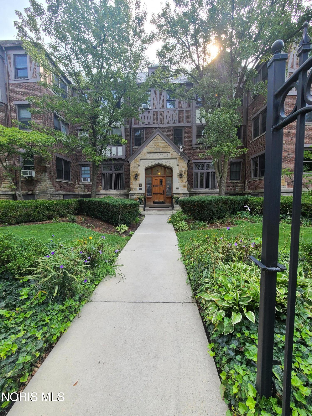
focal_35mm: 13
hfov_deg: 89.9
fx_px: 156
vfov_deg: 106.2
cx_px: 156
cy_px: 208
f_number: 2.2
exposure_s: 1/358
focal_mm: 2.2
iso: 50
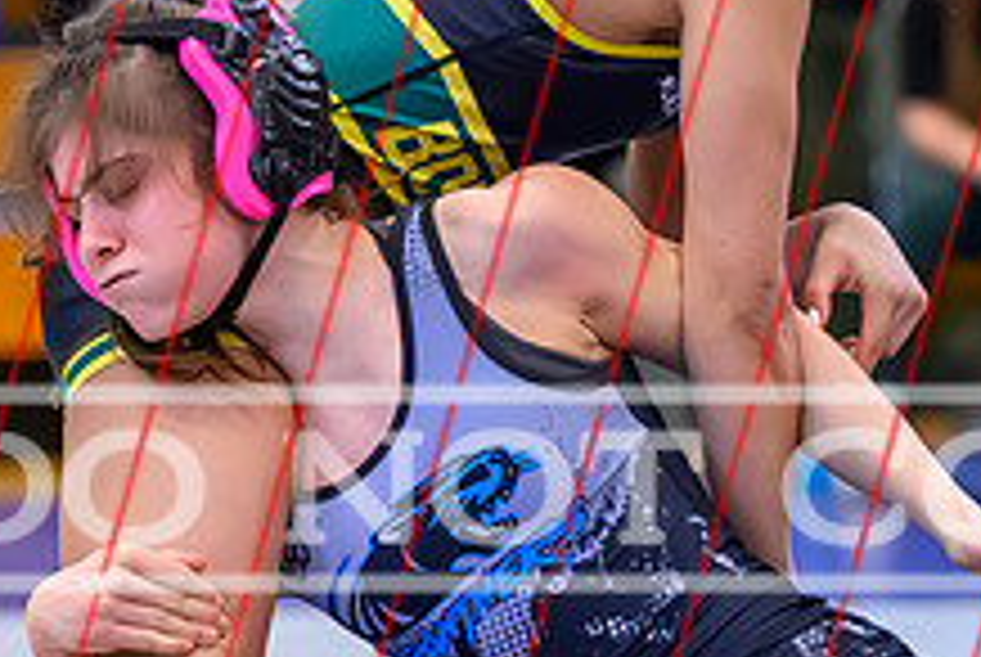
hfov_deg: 7.4
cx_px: 621
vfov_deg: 4.9
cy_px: 520
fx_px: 7613
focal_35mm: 279
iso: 10000
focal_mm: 105
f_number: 2.8
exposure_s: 1/640
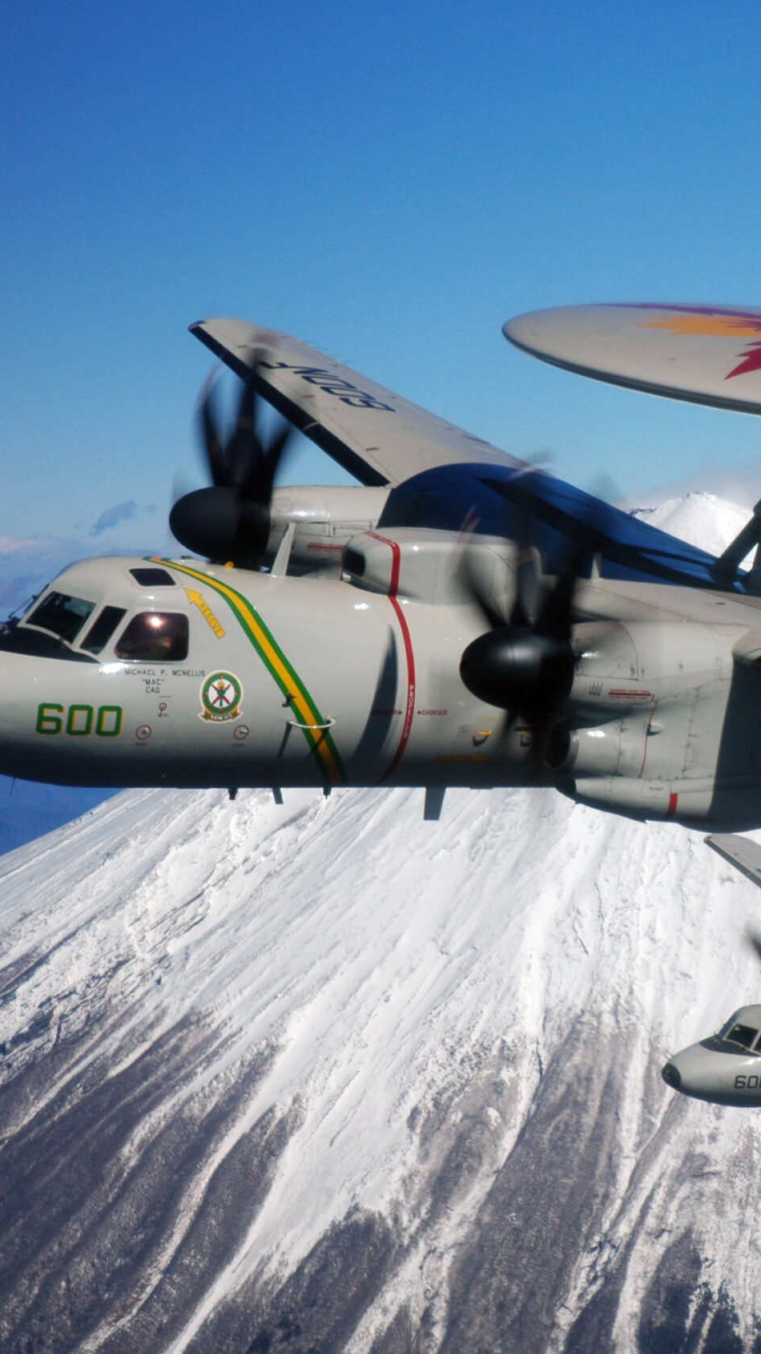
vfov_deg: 18.0
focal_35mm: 119
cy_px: 678
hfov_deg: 10.1
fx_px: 4269
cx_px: 726
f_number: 9
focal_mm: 50
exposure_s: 1/320
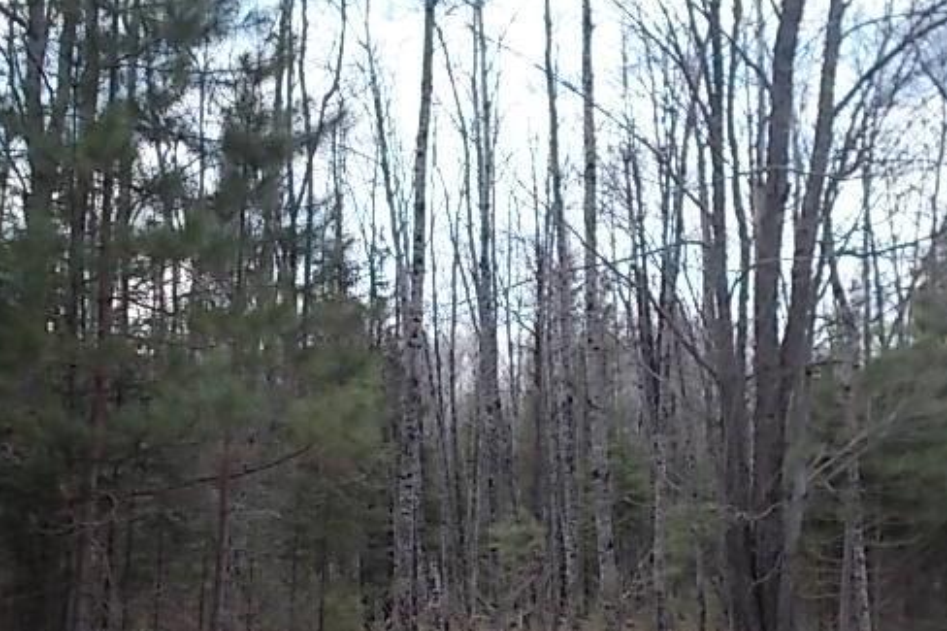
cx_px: 510
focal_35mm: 60
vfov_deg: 22.6
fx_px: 1578
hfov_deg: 33.4
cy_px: 396
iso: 80
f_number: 4.2
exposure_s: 1/160
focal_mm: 7.9
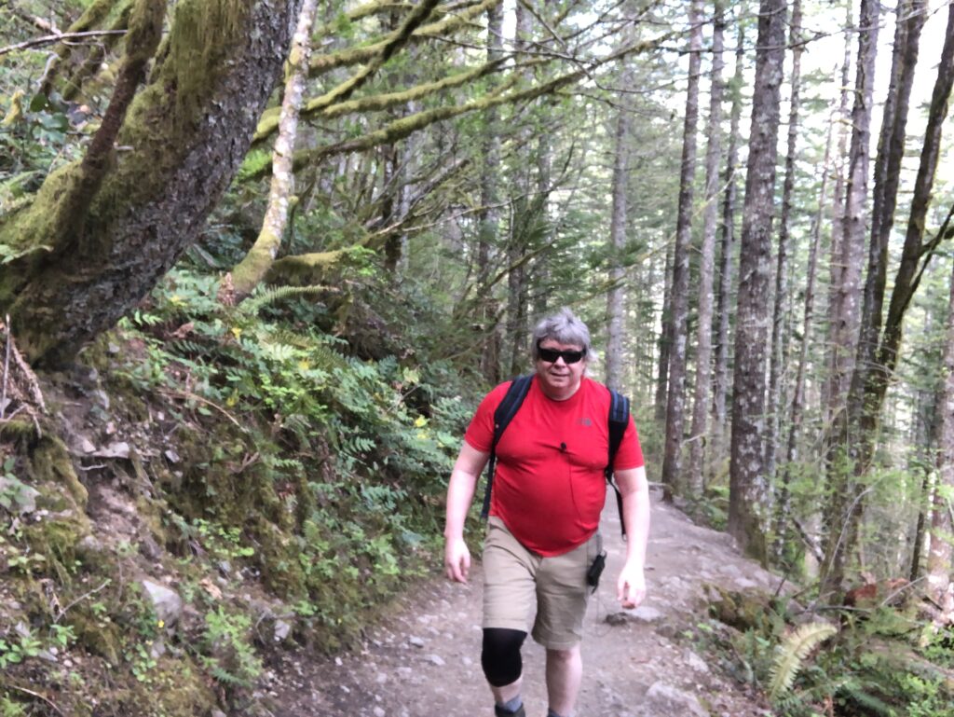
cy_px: 358
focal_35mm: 32
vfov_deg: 44.2
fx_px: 882
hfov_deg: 56.8
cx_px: 477
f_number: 2.2
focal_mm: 2.87
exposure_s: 1/120
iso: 125
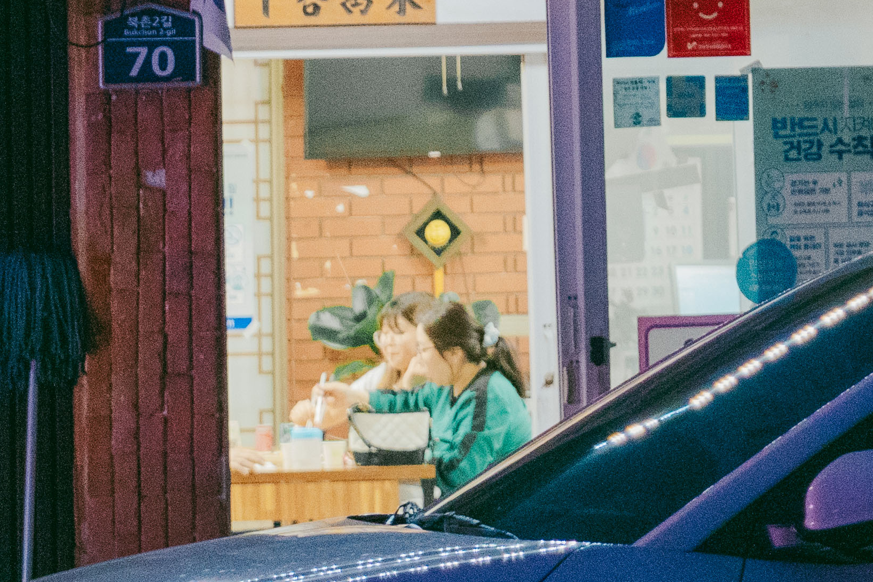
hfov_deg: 5.1
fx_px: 9869
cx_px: 695
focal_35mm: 407
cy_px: -596
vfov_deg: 3.4
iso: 4000
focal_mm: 70
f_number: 2.8
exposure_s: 1/80
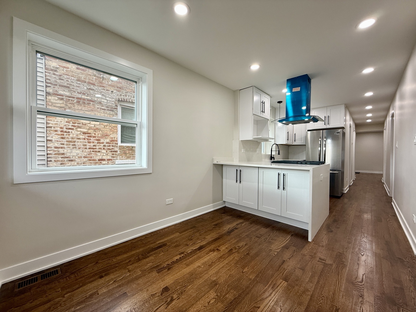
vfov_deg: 85.7
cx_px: 208
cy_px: 156
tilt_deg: -0.7
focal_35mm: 14
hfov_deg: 102.1
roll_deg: -0.6
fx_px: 168
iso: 100
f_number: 2.2
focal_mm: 2.22
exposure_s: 1/120
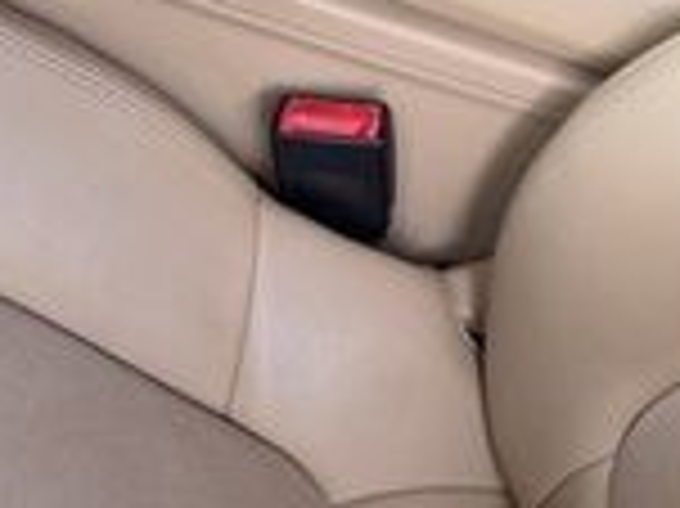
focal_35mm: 102
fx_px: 2002
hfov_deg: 17.6
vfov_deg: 14.5
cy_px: 256
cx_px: 964
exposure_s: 1/121
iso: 50
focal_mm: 6.76
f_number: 1.78
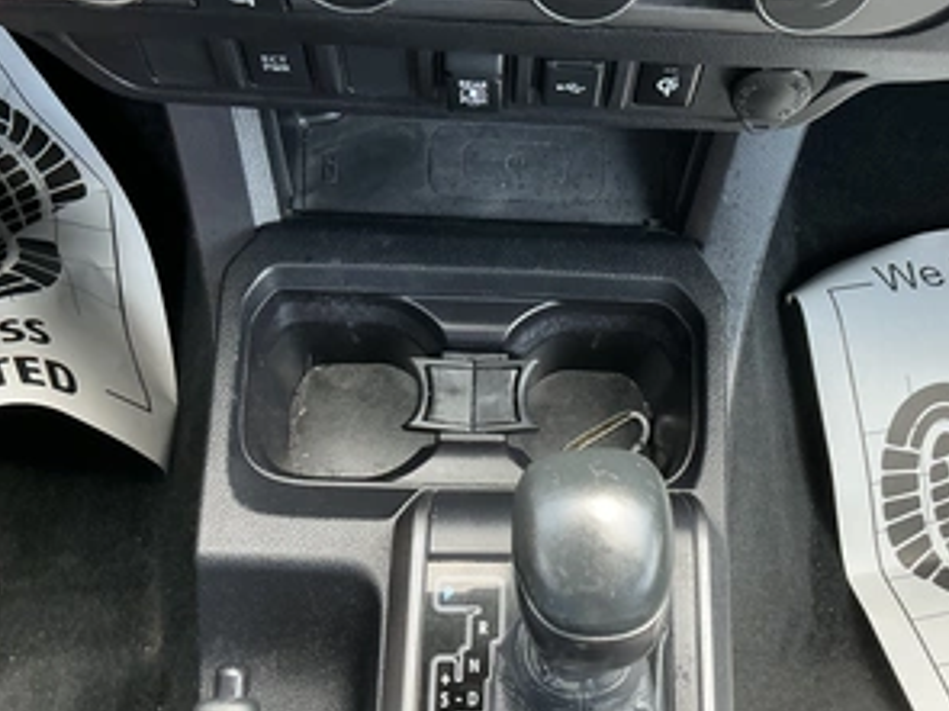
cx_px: 563
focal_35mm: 38
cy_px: 373
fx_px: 1041
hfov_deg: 48.7
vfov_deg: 37.7
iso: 64
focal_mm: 3
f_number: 1.8
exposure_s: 1/62
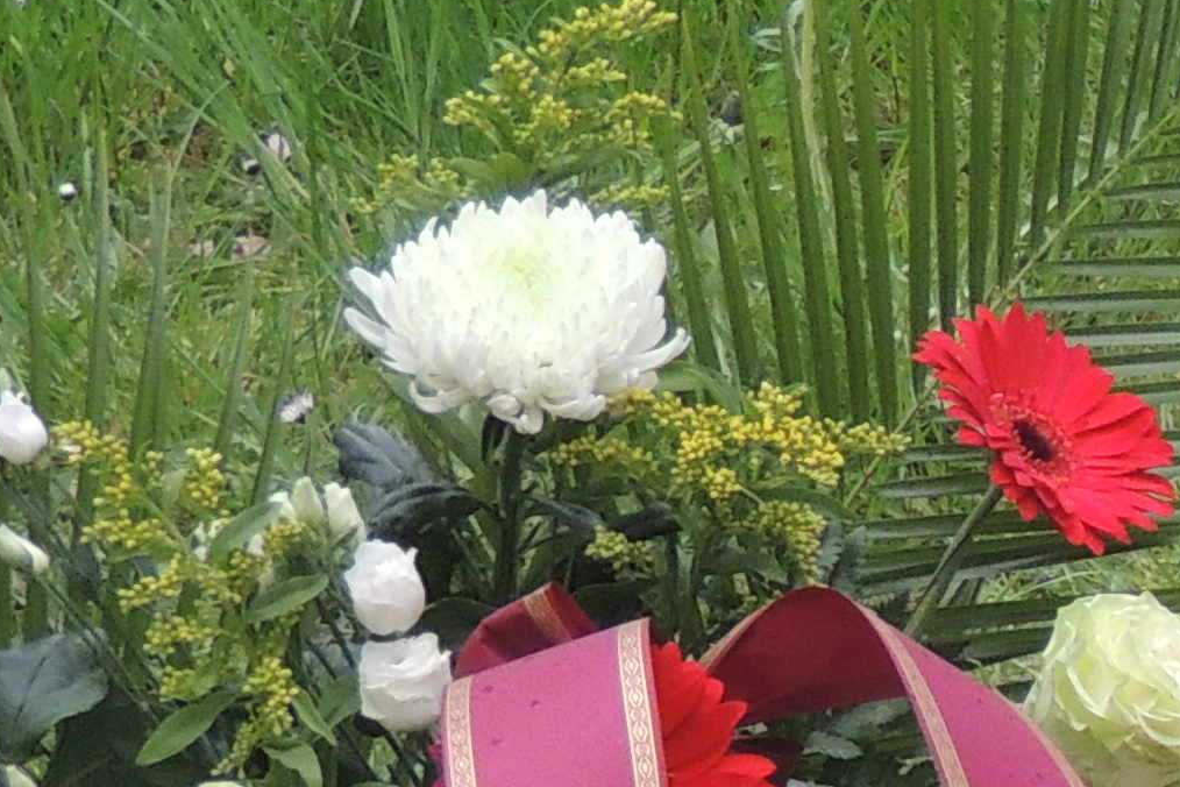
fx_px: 10849
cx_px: 2098
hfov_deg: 6.1
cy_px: 1364
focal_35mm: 331
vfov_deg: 4.1
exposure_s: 1/125
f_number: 3.9
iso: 250
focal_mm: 12.4
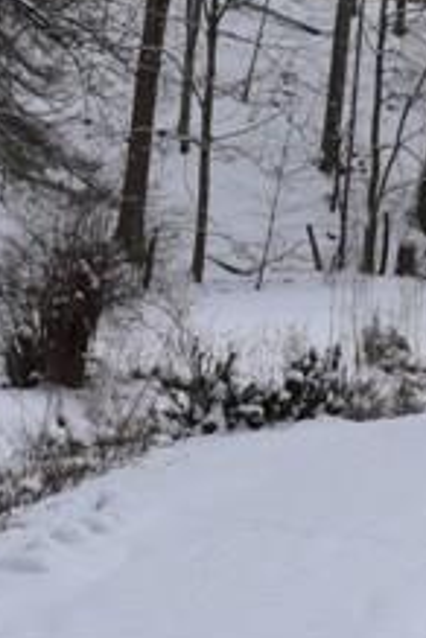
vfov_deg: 13.9
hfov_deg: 9.2
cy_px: 252
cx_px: 446
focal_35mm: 147
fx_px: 2615
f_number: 10
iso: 200
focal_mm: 21
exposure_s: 1/400
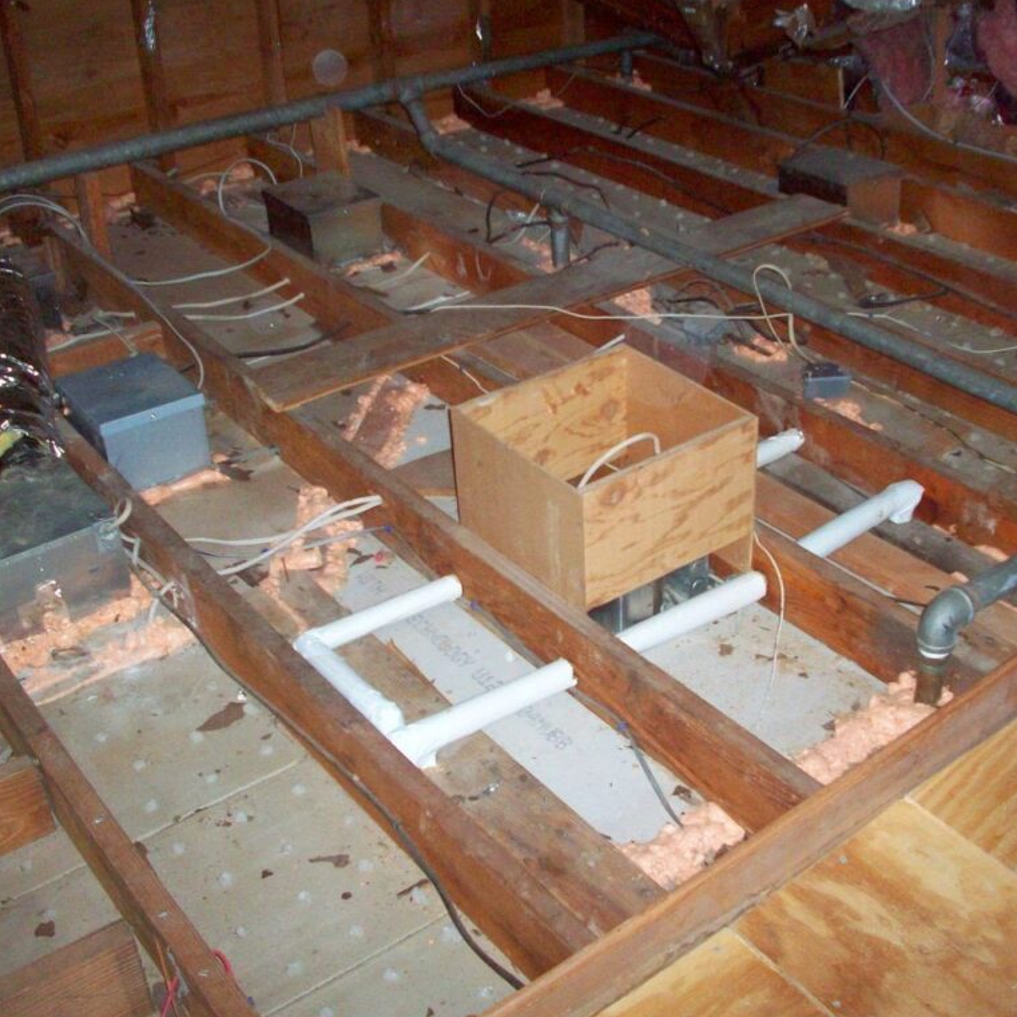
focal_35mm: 44
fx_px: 1463
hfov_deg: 38.3
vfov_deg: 38.3
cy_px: 505
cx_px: 568
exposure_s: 1/64
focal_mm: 6.2
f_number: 2.8
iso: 200
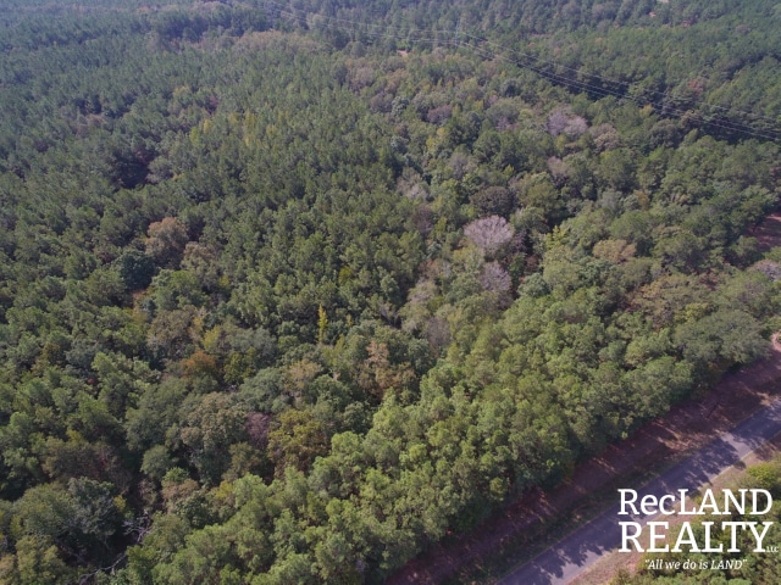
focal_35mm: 20
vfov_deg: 66.0
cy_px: 292
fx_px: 451
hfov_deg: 81.7
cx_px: 390
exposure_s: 1/358
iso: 100
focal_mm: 3.61
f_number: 2.8
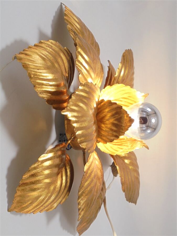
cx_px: 88
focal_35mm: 43
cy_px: 118
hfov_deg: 33.6
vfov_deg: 43.9
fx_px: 293
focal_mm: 7.8
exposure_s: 1/60
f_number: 4.5
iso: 100
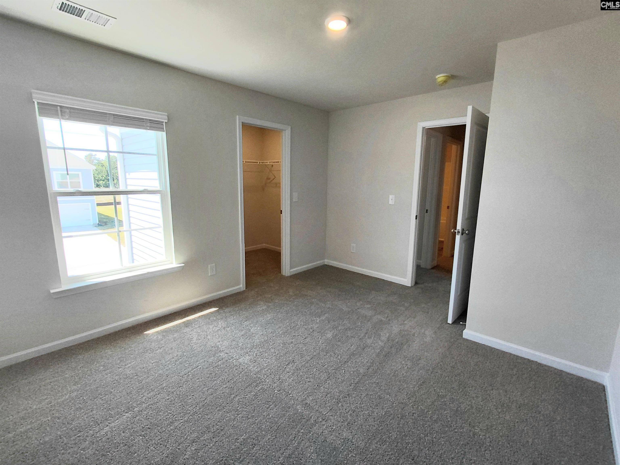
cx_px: 310
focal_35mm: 16
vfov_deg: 78.1
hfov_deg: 94.5
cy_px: 232
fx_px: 287
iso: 40
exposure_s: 1/120
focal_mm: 1.64
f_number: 2.2
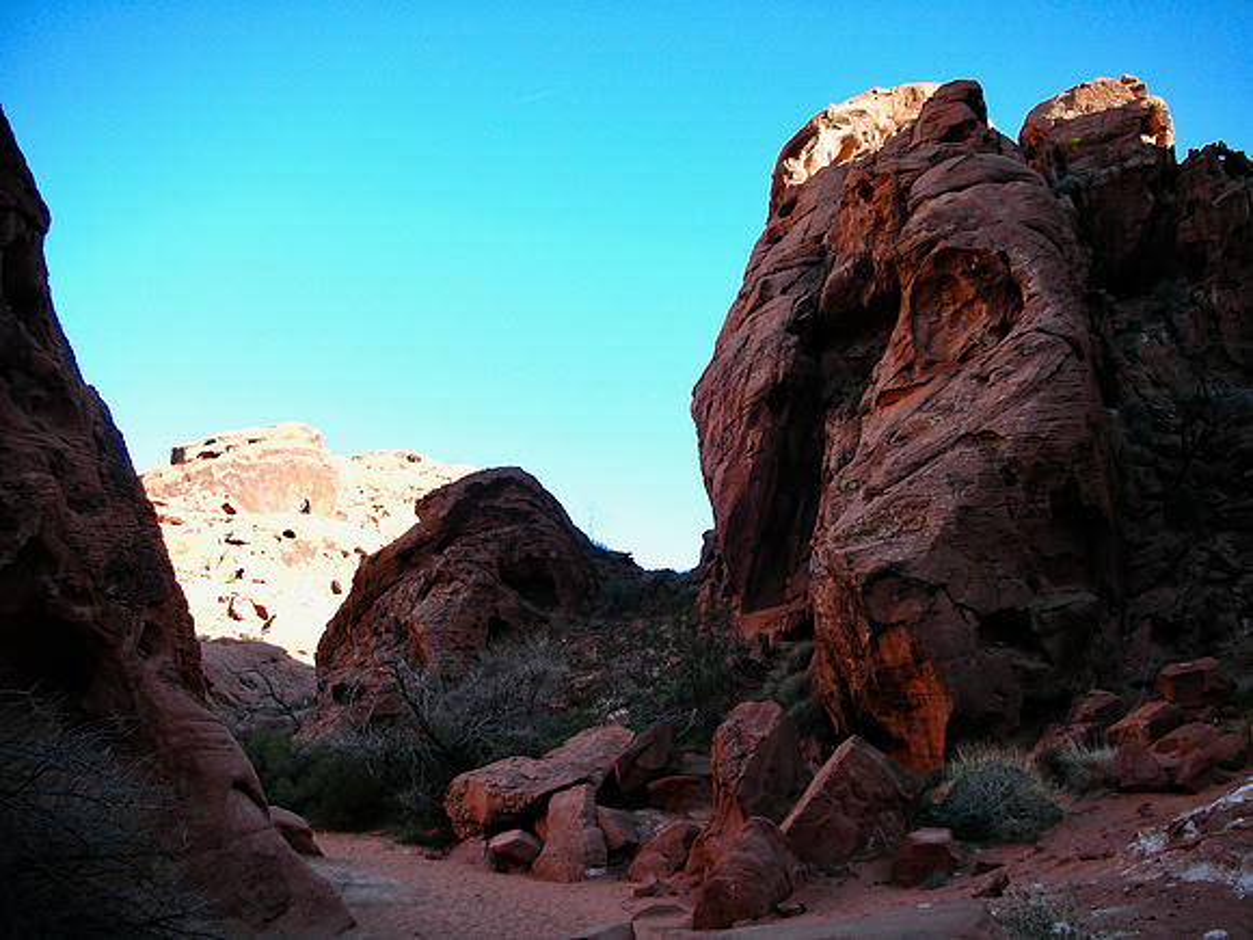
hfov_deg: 52.6
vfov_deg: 40.7
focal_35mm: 35
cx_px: 626
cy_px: 470
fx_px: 1267
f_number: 3
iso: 50
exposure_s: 1/160
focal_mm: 5.8
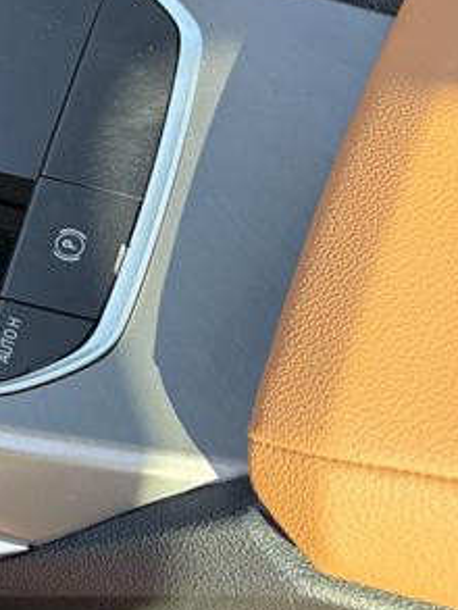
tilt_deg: -59.7
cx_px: -160
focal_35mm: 71
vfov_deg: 27.3
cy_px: 239
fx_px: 1252
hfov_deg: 19.0
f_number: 1.6
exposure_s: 1/151
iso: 125
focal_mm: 5.96
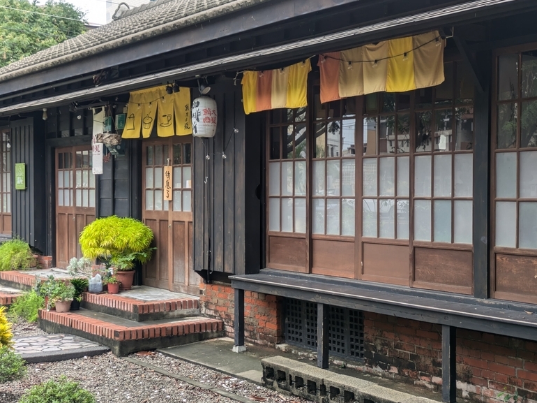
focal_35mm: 53
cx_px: 277
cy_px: 203
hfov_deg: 36.2
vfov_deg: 27.5
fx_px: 822
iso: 40
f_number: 1.89
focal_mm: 5.43
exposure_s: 1/238
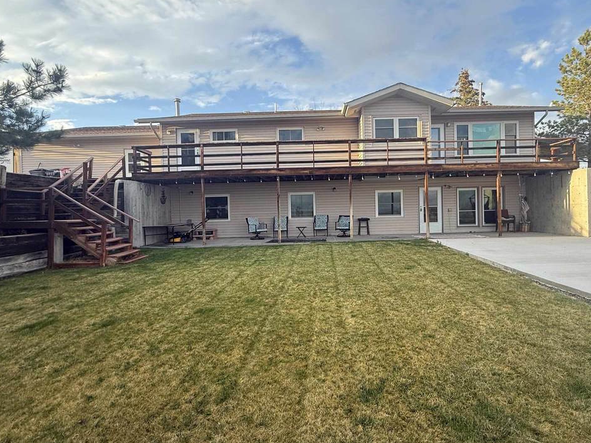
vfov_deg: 68.7
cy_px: 216
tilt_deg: -1.1
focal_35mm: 19
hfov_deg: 84.6
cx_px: 315
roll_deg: +0.9
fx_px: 324
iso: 64
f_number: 2.2
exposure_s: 1/247
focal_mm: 2.22
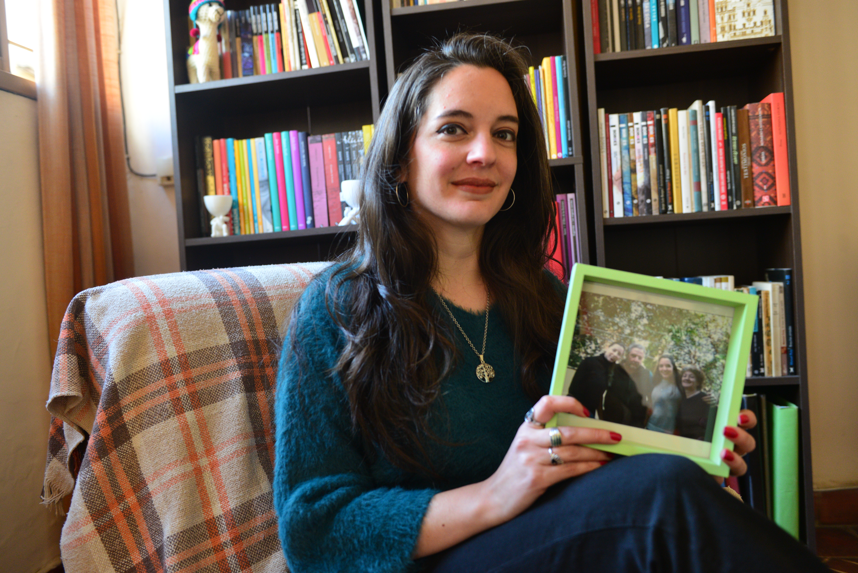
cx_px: 429
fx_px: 739
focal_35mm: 31
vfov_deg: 42.4
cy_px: 286
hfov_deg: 60.3
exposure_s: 1/100
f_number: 2.8
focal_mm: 31
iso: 1600
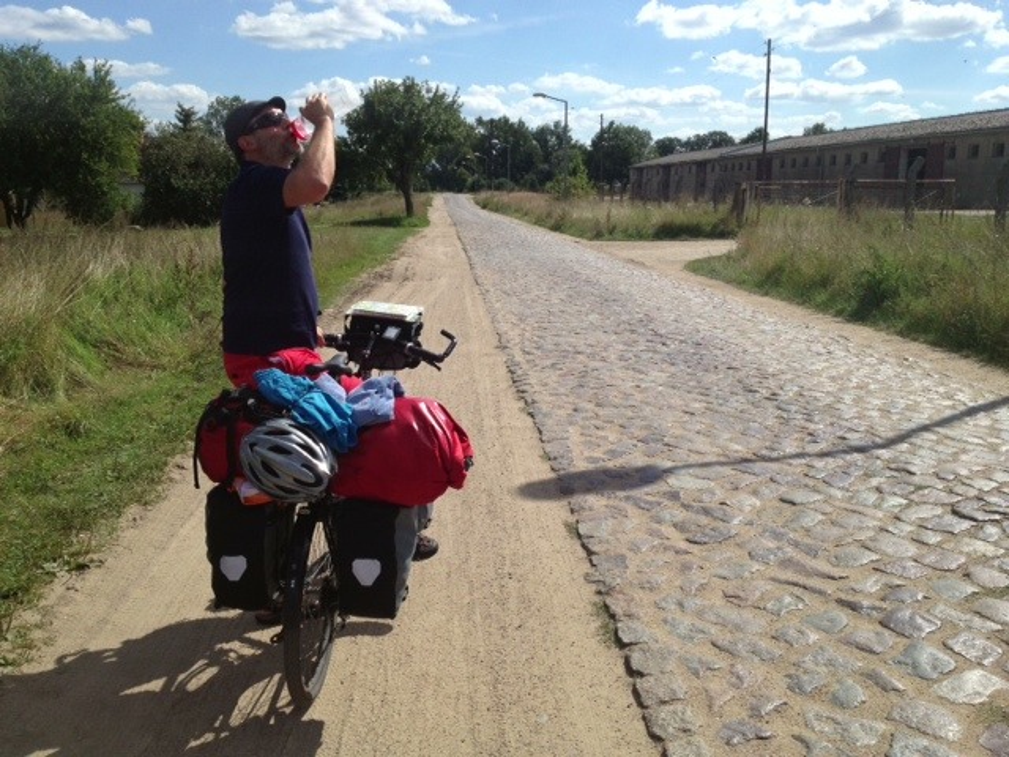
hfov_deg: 52.6
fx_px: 1020
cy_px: 378
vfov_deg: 40.7
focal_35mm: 35
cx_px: 504
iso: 50
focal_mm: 4.28
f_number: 2.4
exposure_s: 1/2632
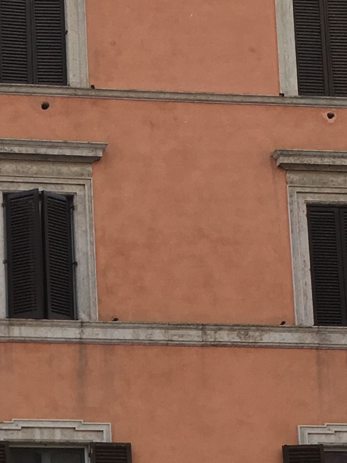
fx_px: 1658
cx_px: -61
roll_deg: +0.4
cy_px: 462
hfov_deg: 11.7
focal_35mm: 124
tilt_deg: +11.5
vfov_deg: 15.6
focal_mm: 4.15
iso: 40
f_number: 2.2
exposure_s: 1/100
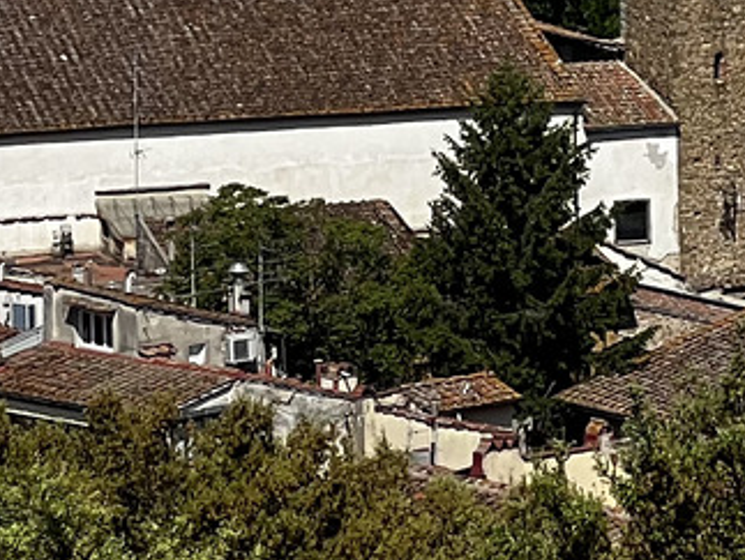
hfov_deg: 5.2
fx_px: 8209
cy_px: -733
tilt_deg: -1.9
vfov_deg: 3.9
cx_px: 650
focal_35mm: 381
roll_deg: +1.5
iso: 32
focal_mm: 9
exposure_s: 1/1193
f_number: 2.8
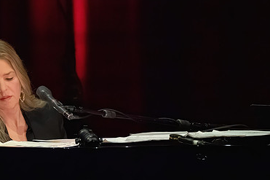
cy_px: 100
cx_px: 8
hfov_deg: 2.5
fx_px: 6177
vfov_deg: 1.7
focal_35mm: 824
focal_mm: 400
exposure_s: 1/320
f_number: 8
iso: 25600
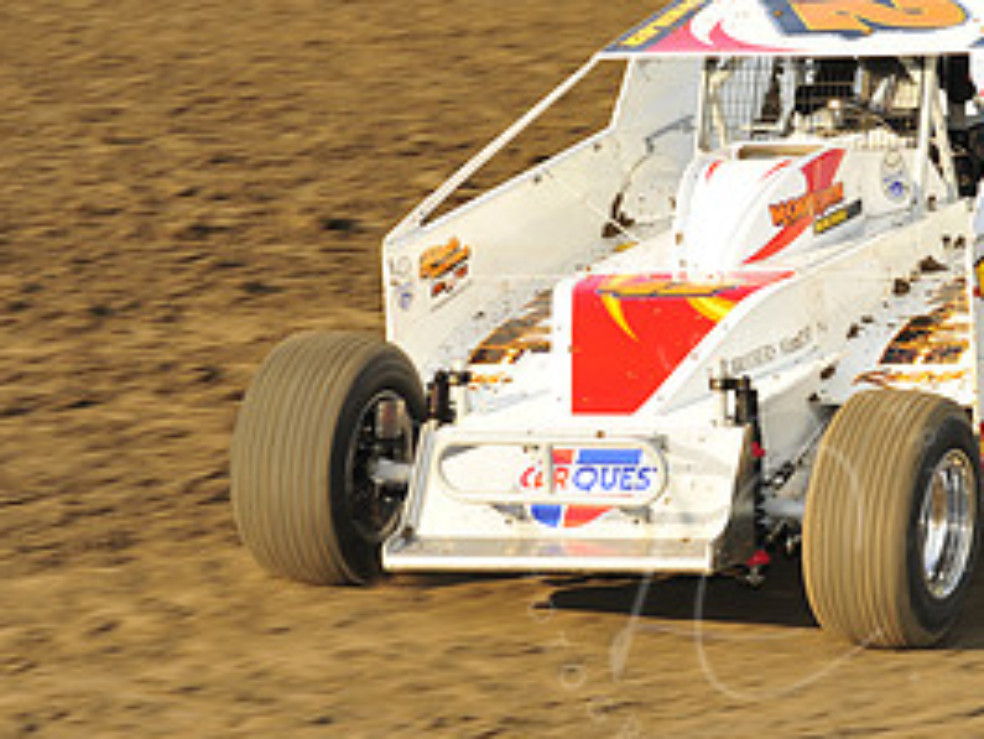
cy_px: 212
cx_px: 743
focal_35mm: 263
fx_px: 7479
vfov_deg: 5.7
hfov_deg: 7.5
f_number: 9
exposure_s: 1/320
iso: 400
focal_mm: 125
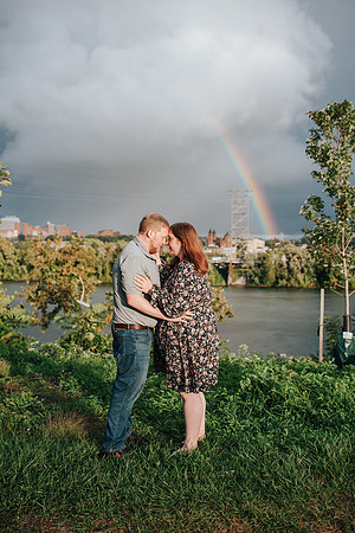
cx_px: 178
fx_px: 518
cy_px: 266
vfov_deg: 54.4
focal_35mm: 35
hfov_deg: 37.9
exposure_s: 1/400
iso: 100
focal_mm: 35
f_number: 3.2
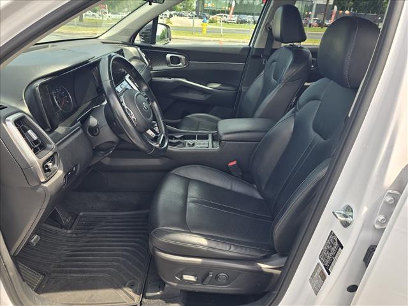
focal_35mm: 23
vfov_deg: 58.9
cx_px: 204
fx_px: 271
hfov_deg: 73.9
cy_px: 153
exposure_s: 1/182
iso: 12
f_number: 1.7
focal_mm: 6.3
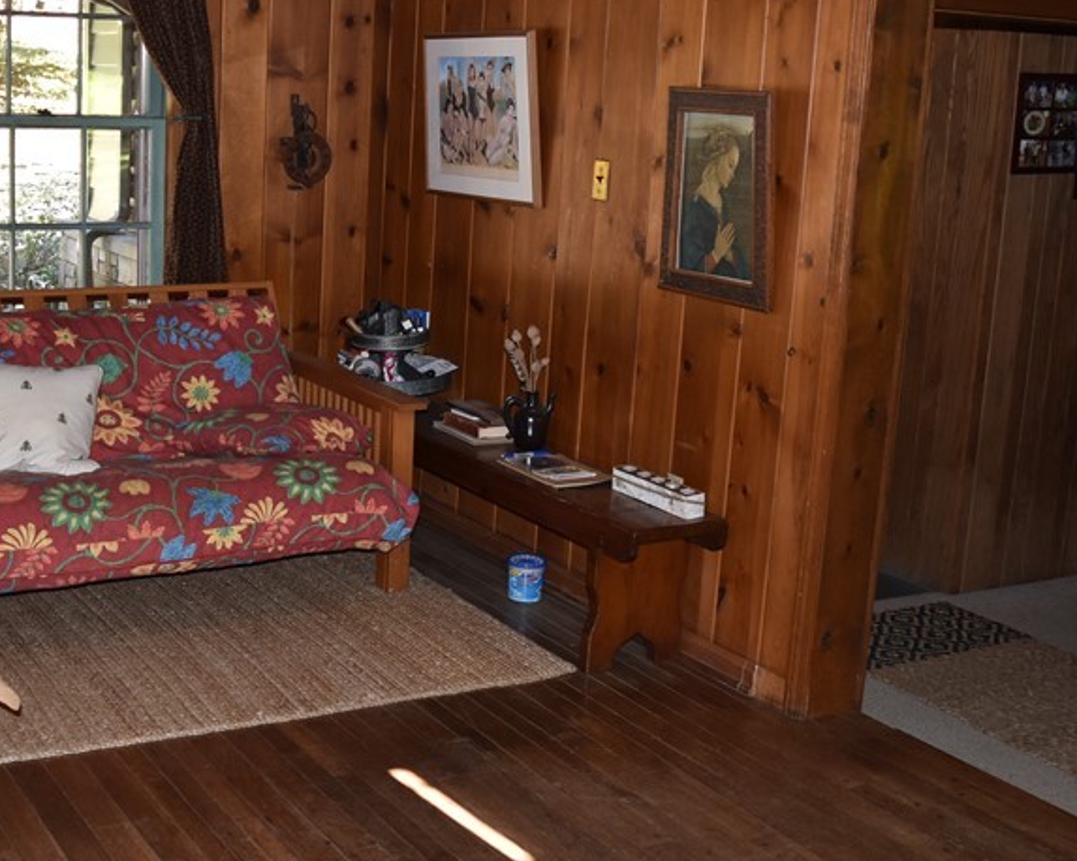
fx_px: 1529
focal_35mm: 48
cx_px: 290
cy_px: 383
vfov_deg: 31.4
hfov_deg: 38.0
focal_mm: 18
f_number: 3.5
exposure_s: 1/160
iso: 400
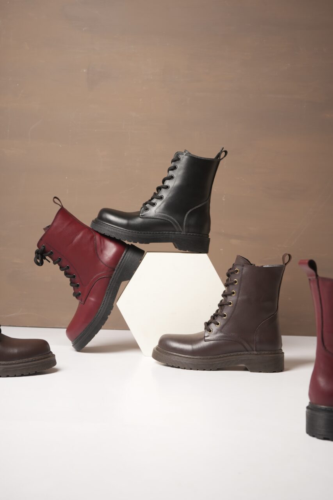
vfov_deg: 39.6
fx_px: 694
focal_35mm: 50
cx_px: 166
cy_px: 250
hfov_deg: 27.0
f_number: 7.1
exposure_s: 1/125
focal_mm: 50
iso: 400
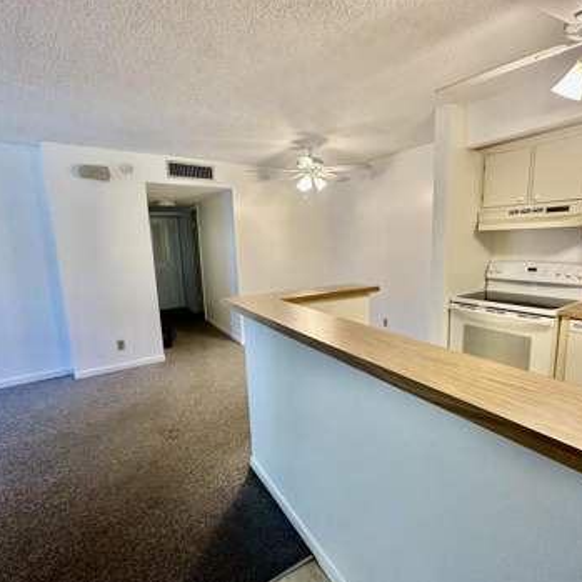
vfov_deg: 84.0
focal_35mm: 17
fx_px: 323
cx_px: 310
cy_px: 293
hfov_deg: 83.9
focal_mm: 2.22
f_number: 2.2
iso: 250
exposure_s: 1/120
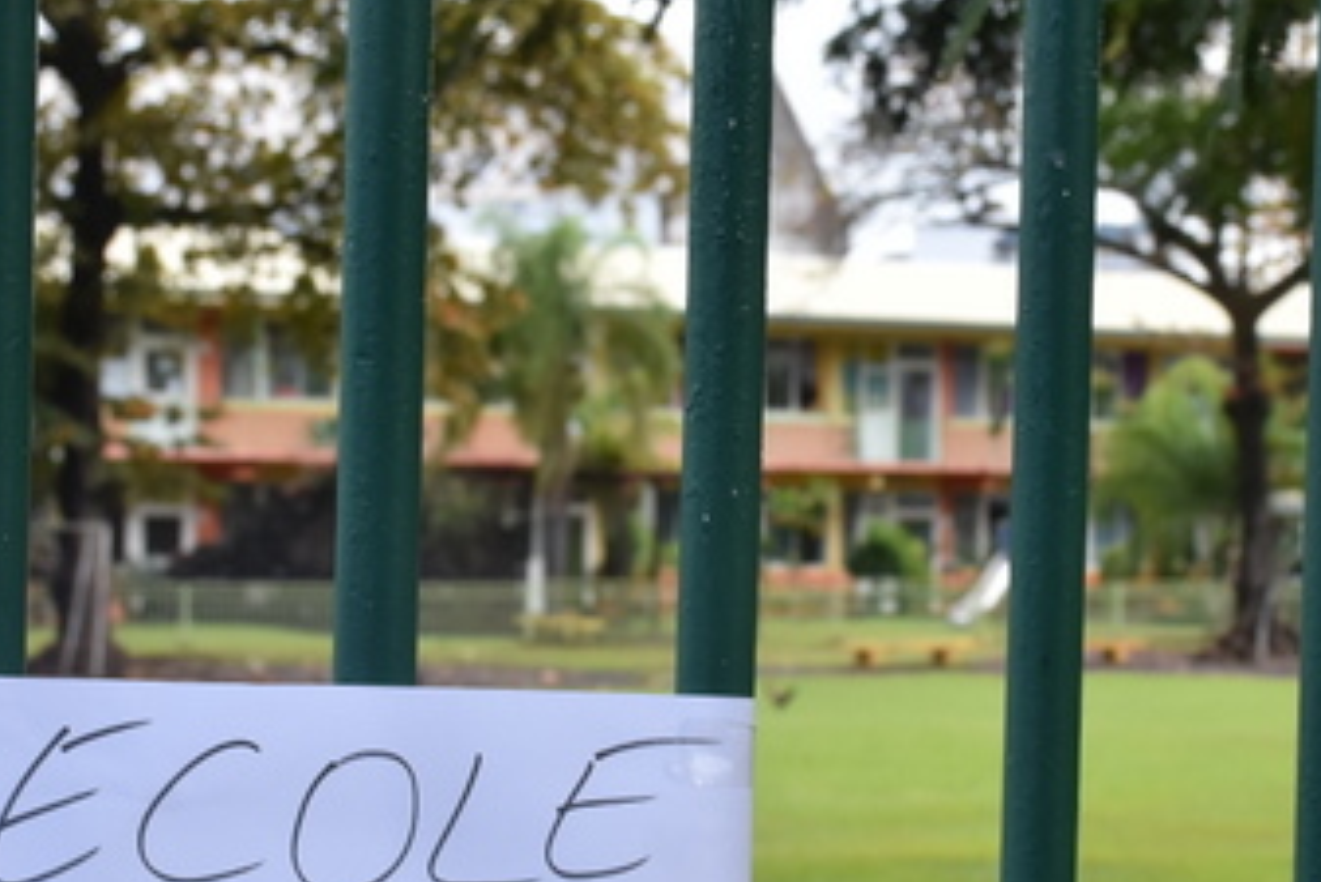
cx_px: 878
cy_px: 541
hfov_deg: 16.9
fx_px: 4442
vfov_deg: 11.3
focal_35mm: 121
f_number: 9
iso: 640
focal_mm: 34
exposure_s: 1/320
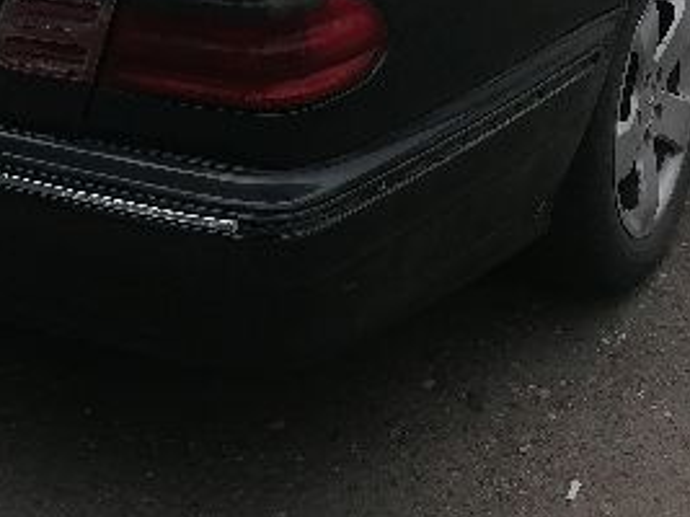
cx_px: 264
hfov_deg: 25.0
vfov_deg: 17.9
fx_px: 1554
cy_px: -106
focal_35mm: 78
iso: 50
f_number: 1.8
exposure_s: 1/1003
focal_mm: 4.25
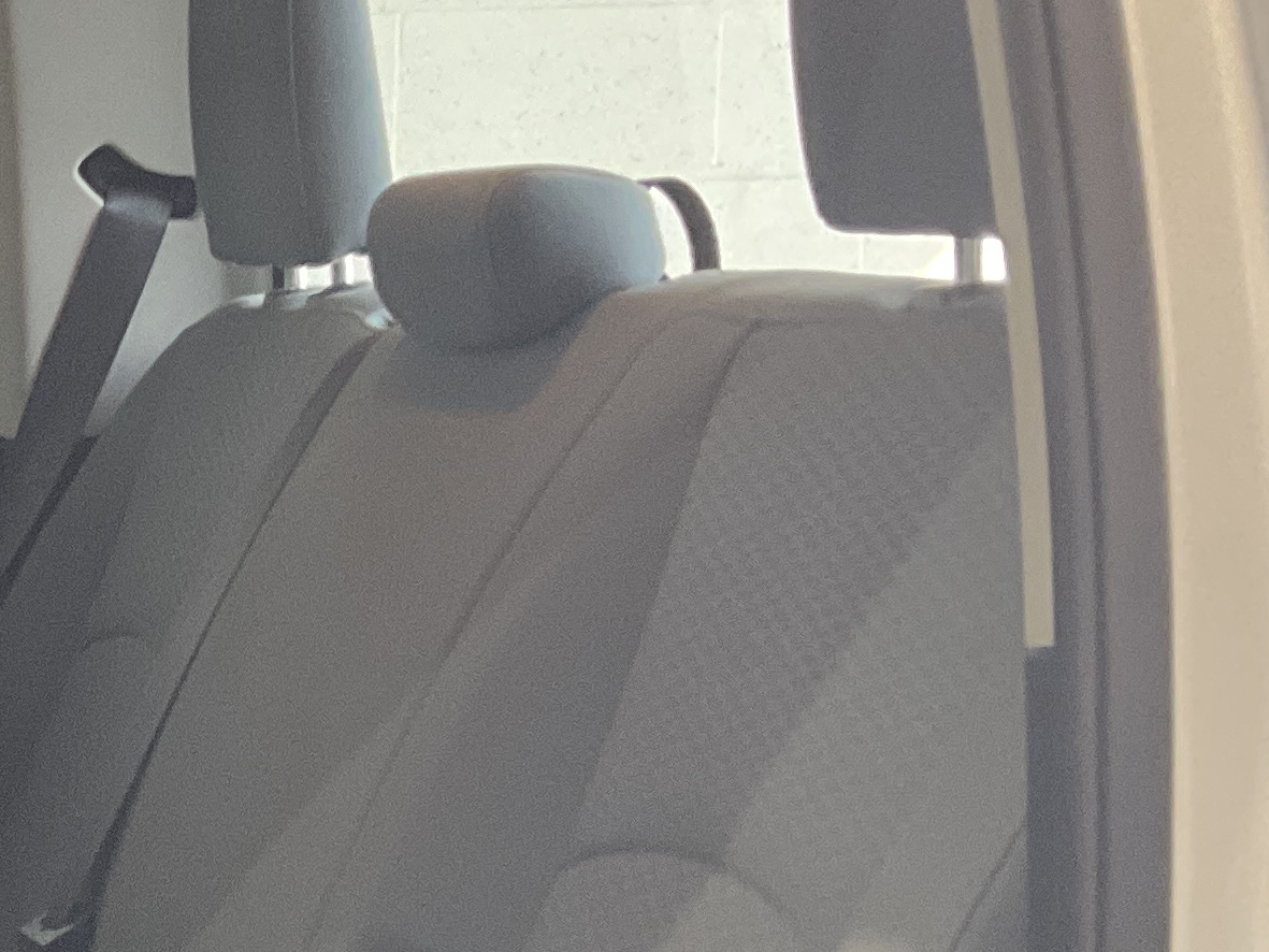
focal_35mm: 99
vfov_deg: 14.2
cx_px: -501
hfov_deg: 18.1
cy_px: 1326
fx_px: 3630
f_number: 1.8
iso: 160
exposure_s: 1/60
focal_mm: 3
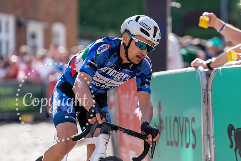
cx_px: 147
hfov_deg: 9.5
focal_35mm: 217
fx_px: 1456
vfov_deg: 6.3
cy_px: 63
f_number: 3.5
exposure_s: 1/1000
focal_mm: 178
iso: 200
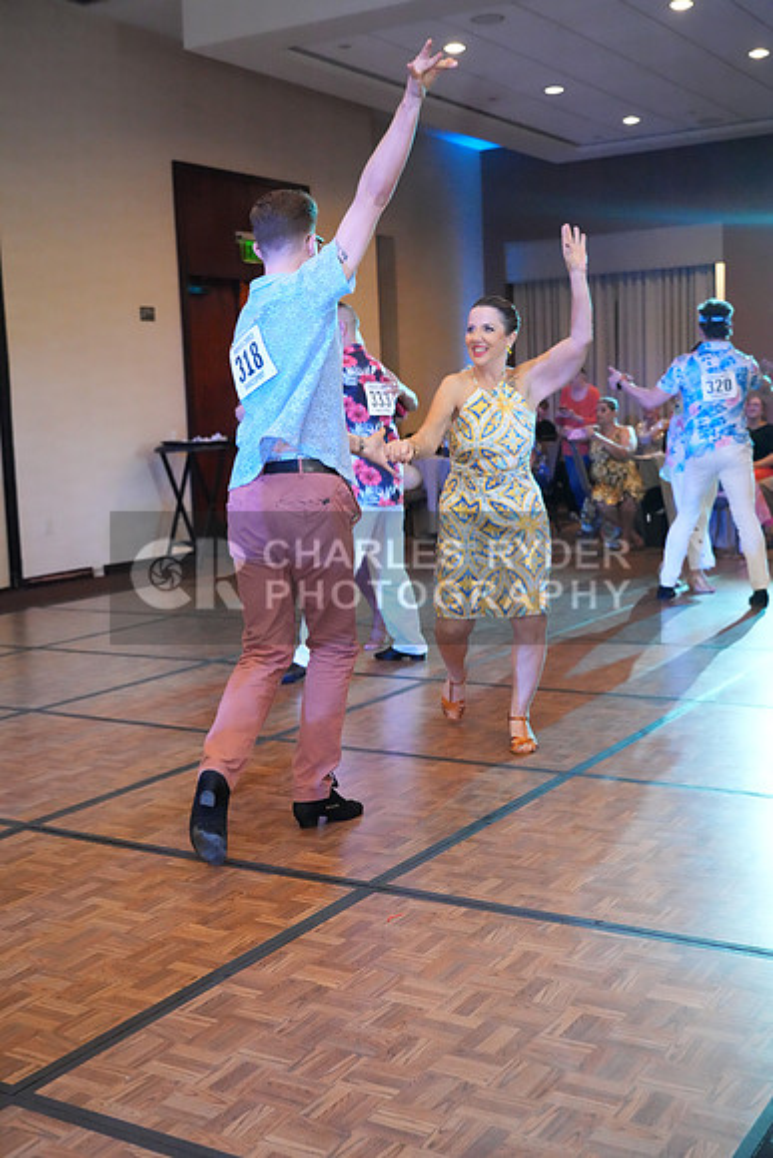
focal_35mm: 41
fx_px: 1320
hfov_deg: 32.6
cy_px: 579
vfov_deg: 47.4
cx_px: 386
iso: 12800
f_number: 4
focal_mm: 41
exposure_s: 1/400
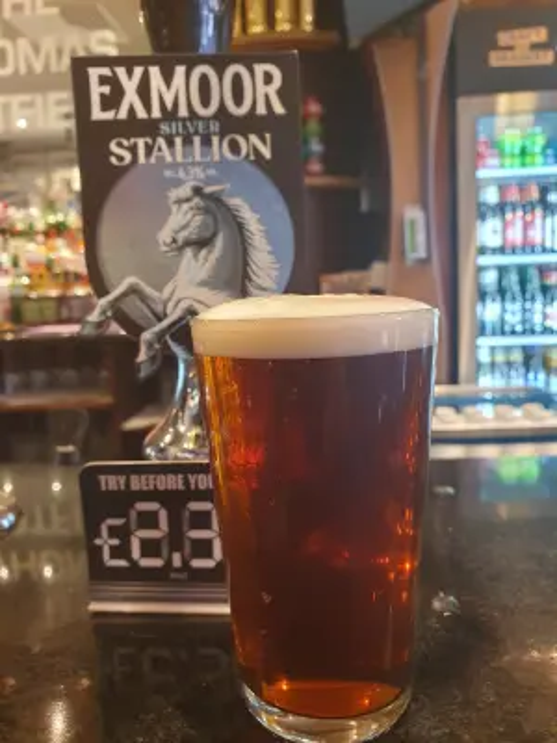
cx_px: 278
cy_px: 372
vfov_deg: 67.3
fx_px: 558
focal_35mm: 26
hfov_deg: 53.1
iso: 640
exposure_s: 1/33
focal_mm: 4.32
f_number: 2.4
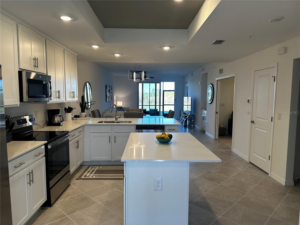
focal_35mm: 24
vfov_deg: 56.8
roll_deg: +0.4
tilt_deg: -4.8
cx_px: 150
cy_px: 112
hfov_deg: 71.6
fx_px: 208
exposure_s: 1/121
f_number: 1.78
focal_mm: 6.86
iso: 100
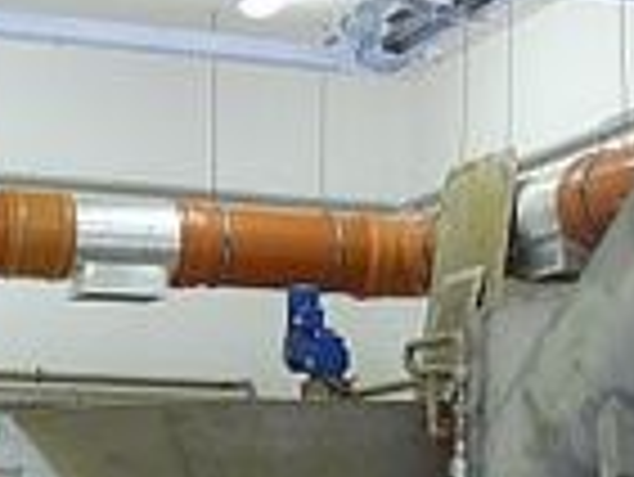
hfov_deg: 19.8
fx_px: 1815
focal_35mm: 99
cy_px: 580
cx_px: 256
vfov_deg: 14.5
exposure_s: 1/30
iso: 200
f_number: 2.8
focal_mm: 7.4
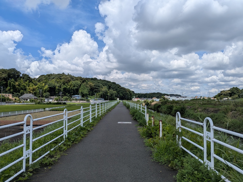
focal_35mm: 24
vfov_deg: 56.8
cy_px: 91
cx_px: 122
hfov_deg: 71.6
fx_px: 168
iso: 29
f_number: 1.7
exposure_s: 1/2421
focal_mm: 4.53
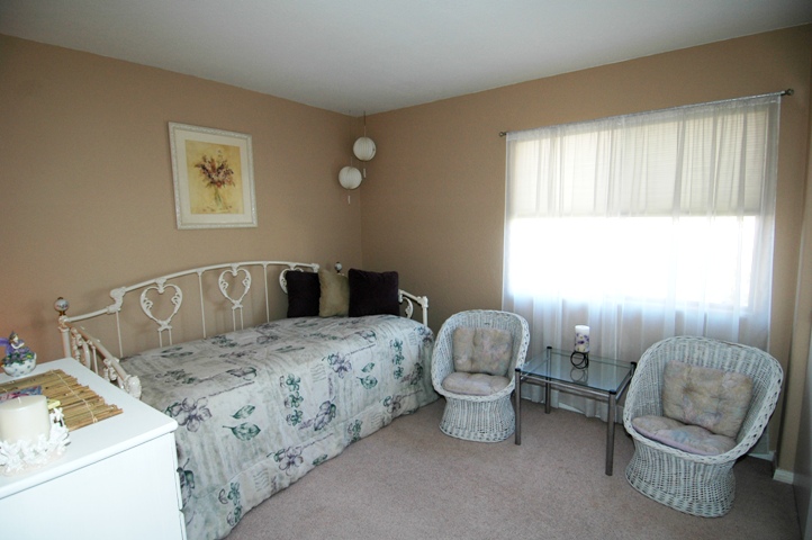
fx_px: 406
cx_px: 406
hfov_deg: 90.1
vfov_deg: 67.3
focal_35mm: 18
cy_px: 270
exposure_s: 1/60
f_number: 4
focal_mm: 12
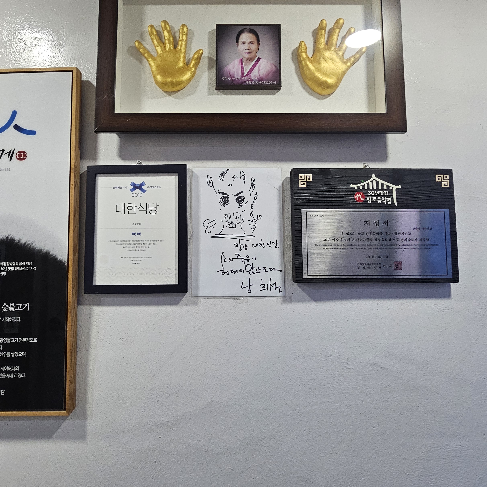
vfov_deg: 77.0
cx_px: 209
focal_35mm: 19
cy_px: 199
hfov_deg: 77.2
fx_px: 302
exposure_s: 1/60
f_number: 2.2
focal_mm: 2.2
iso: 250
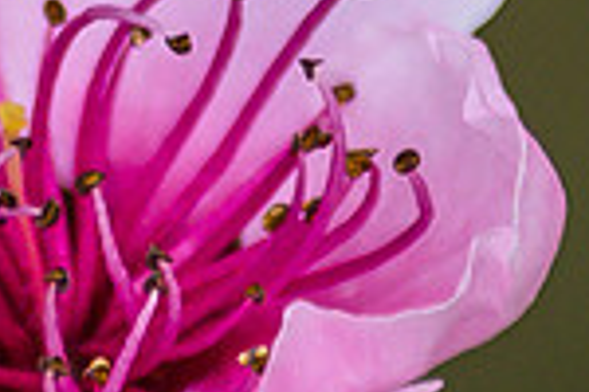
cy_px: 87
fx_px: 48376
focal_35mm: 2957
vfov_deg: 0.5
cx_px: 46
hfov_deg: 0.7
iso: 400
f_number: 5.6
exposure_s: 1/160
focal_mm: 300
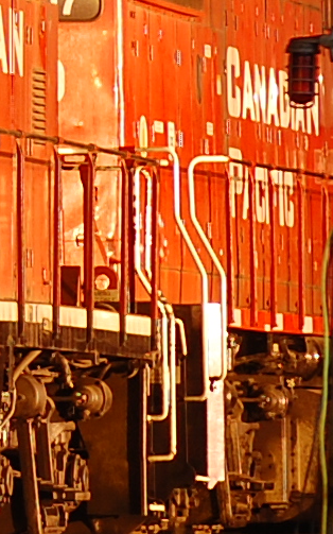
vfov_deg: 2.9
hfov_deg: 1.8
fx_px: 10624
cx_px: -1055
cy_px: 58
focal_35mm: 731
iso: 200
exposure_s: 15
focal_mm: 80
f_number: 5.6
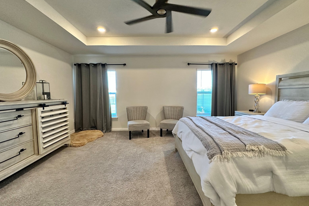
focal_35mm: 15
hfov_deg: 100.4
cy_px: 101
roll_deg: +1.0
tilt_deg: -2.7
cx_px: 156
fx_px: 129
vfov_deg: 77.3
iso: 320
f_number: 2.2
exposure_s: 1/120
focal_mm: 2.22
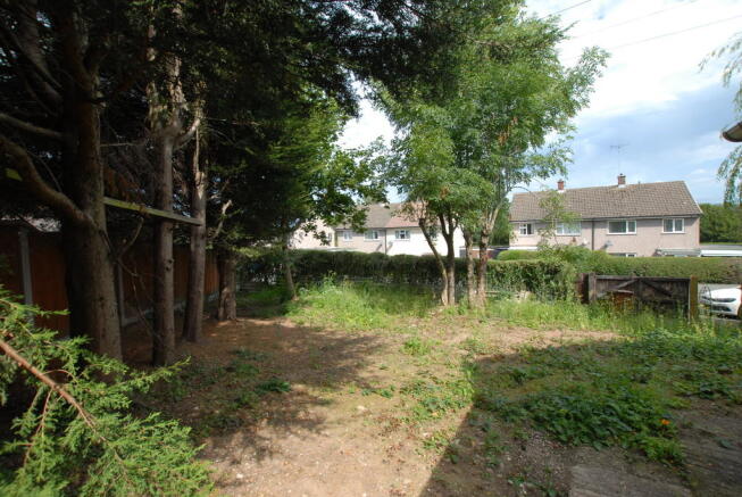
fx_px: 310
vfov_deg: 77.5
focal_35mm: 15
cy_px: 248
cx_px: 371
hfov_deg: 100.3
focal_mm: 10
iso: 125
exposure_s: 1/125
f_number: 7.1
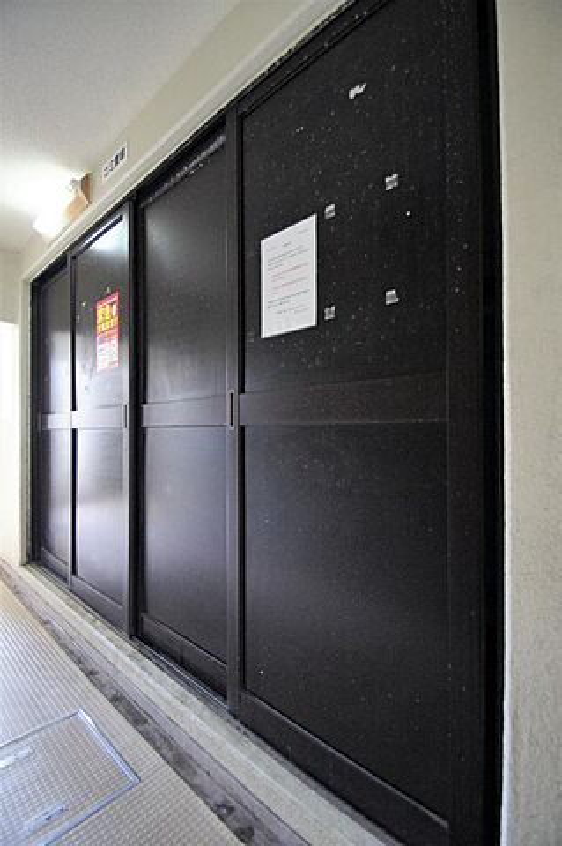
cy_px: 423
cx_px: 281
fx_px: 352
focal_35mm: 15
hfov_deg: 77.2
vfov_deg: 100.4
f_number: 3.5
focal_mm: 10
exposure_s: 1/30
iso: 1250
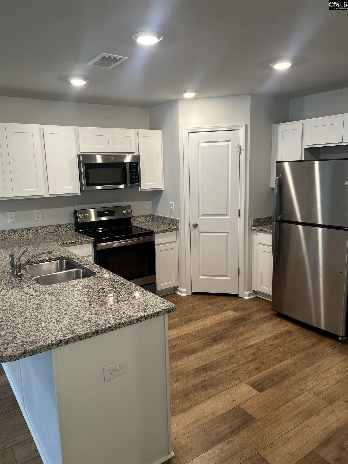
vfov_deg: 67.3
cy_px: 232
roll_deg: +1.9
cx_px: 174
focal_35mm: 26
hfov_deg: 53.1
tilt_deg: -10.7
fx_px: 349
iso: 64
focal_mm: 5.7
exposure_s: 1/60
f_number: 1.5
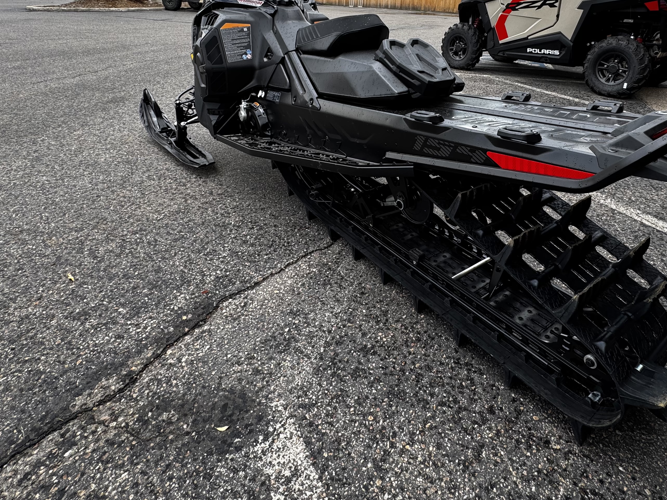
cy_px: 151
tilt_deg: -21.0
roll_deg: -2.3
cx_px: 391
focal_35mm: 22
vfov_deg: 59.1
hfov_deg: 75.8
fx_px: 424
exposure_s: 1/158
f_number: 2.2
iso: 40
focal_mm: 2.22
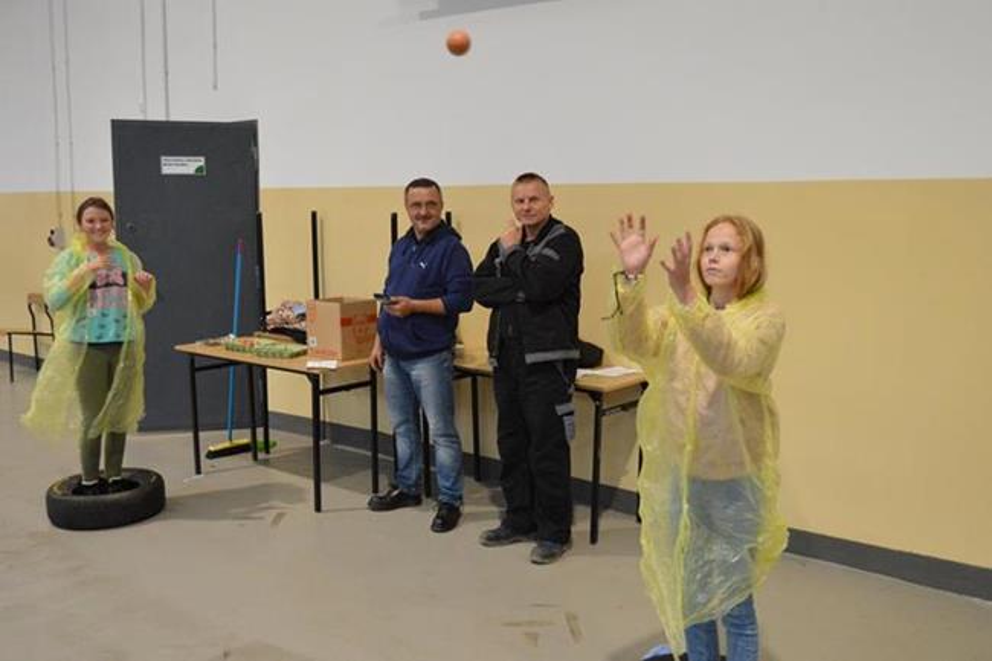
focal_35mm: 33
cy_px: 330
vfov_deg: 39.9
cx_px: 496
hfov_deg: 57.2
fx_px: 909
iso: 3200
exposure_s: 1/400
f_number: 3.5
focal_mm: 22
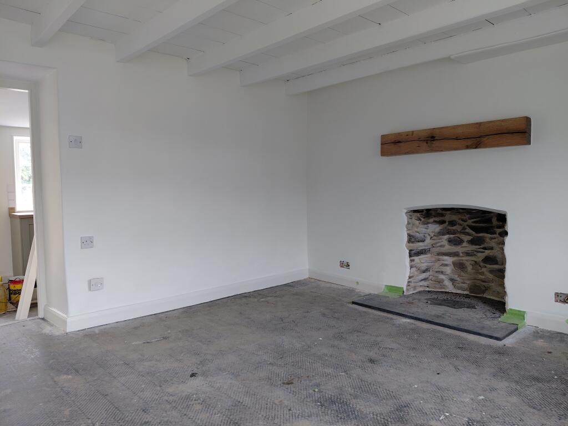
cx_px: 284
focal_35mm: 25
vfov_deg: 54.9
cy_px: 213
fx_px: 410
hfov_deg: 69.4
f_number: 1.8
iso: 80
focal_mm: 4.69
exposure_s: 1/120
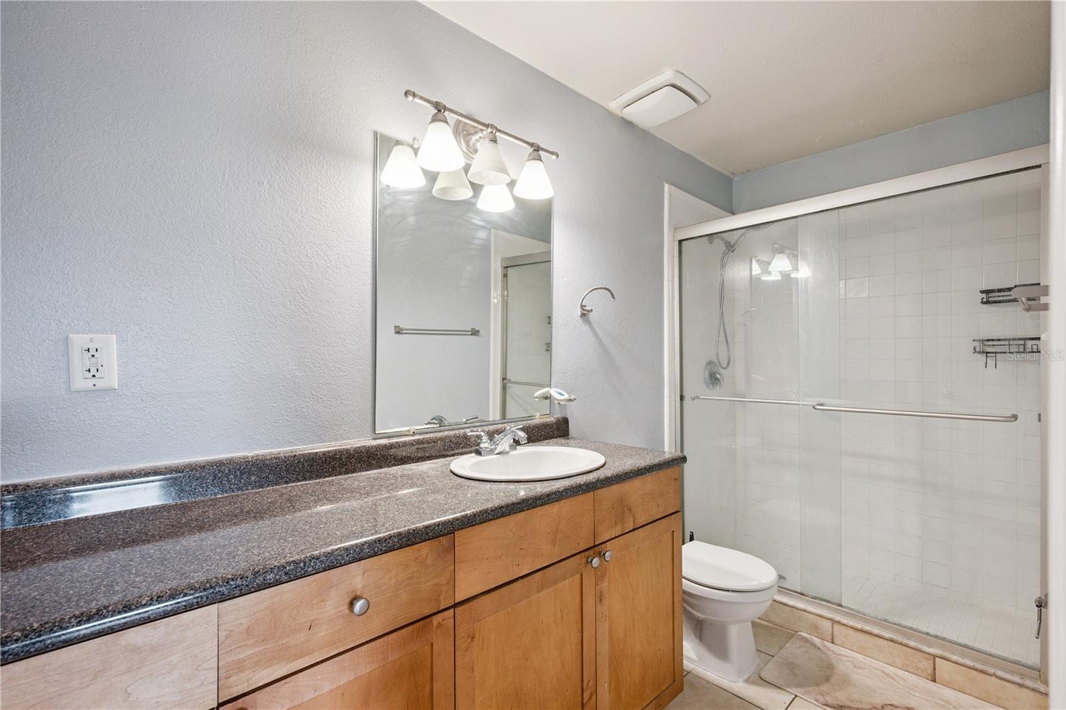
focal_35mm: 16
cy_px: 355
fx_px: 474
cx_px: 533
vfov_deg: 73.7
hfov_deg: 96.7
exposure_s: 1/2.5
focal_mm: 16
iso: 200
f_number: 9
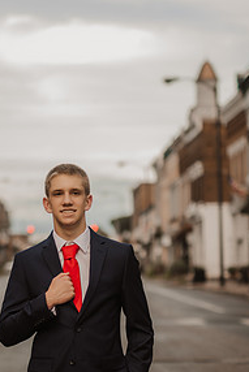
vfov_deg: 17.2
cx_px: 77
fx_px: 1223
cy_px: 282
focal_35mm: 118
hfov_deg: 11.6
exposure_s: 1/320
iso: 100
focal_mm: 50
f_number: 1.4
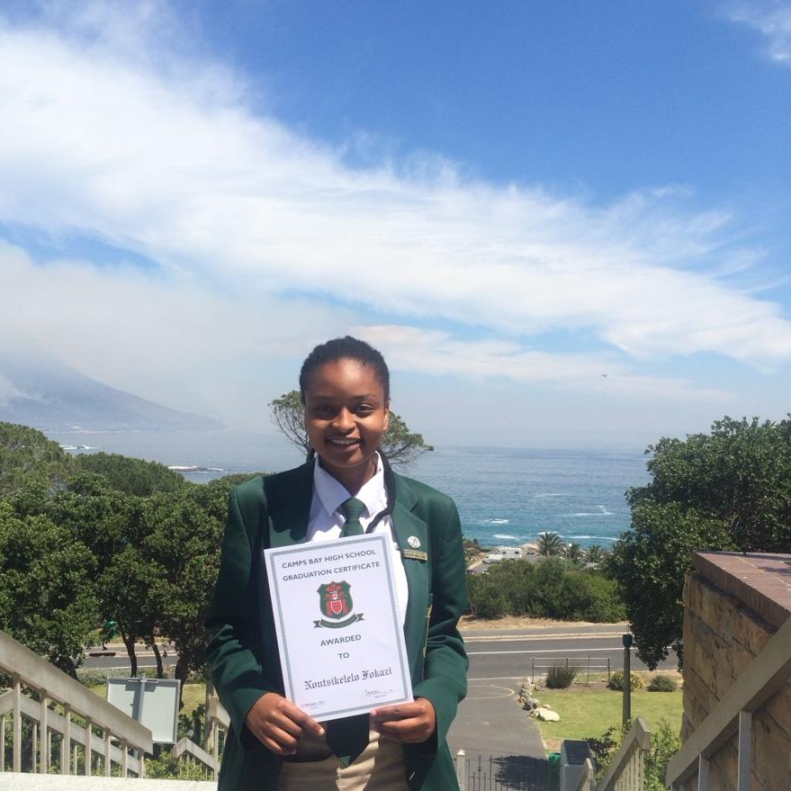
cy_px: 457
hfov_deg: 47.2
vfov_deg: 47.1
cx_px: 401
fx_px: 905
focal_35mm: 35
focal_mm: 4.15
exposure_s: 1/2283
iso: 32
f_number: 2.2
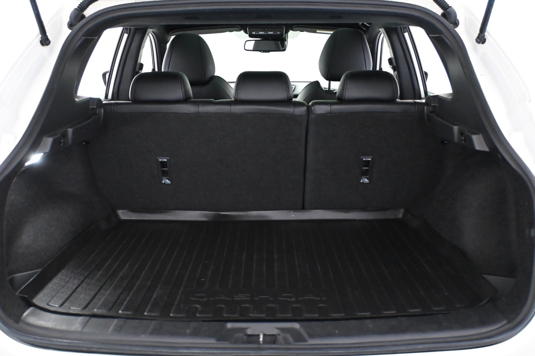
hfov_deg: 52.2
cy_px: 178
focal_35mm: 37
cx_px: 268
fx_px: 546
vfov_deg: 36.2
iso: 5600
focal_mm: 24.5
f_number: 4.2
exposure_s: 1/60
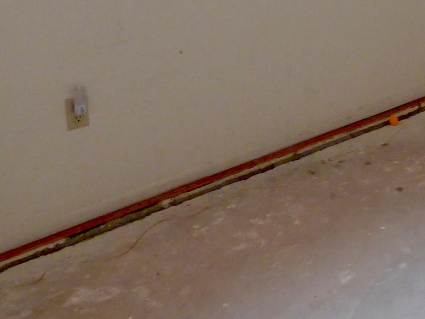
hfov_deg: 26.0
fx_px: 798
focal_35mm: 65
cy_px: -77
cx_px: 536
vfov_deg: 20.9
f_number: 2.8
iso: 200
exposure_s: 1/60
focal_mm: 3.58
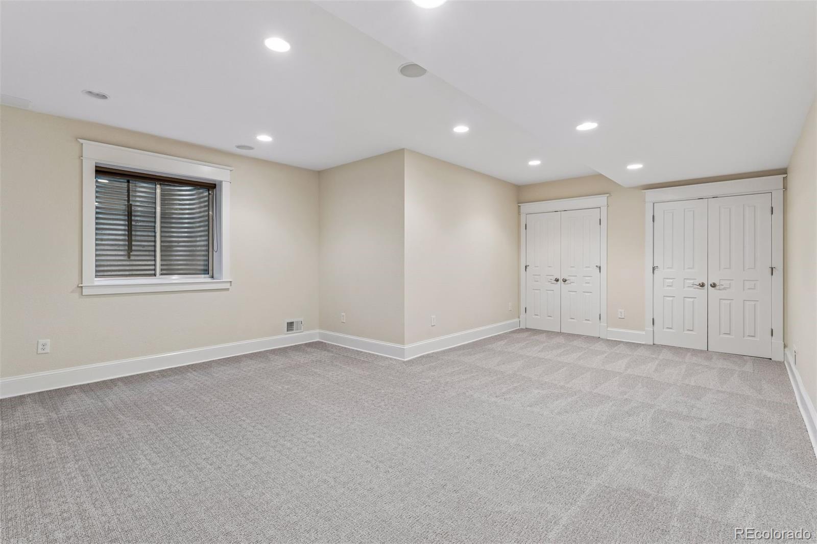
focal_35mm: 17
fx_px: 386
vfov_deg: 70.4
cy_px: 272
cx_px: 408
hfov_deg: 93.3
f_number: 9
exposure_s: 1/2.5
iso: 400
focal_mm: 17
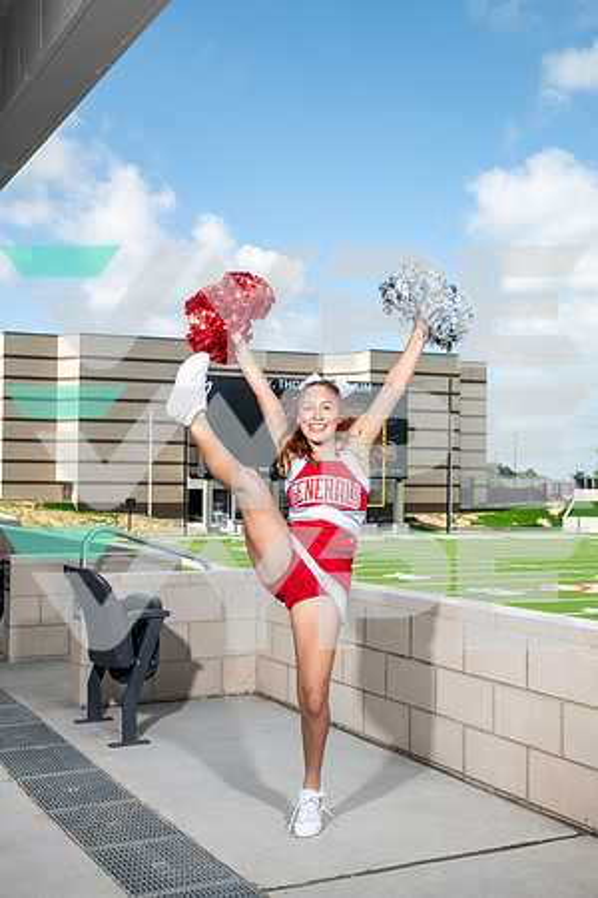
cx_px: 299
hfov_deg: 29.2
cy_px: 449
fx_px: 1146
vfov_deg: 42.7
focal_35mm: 46
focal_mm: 46
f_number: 7.1
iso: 100
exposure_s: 1/320
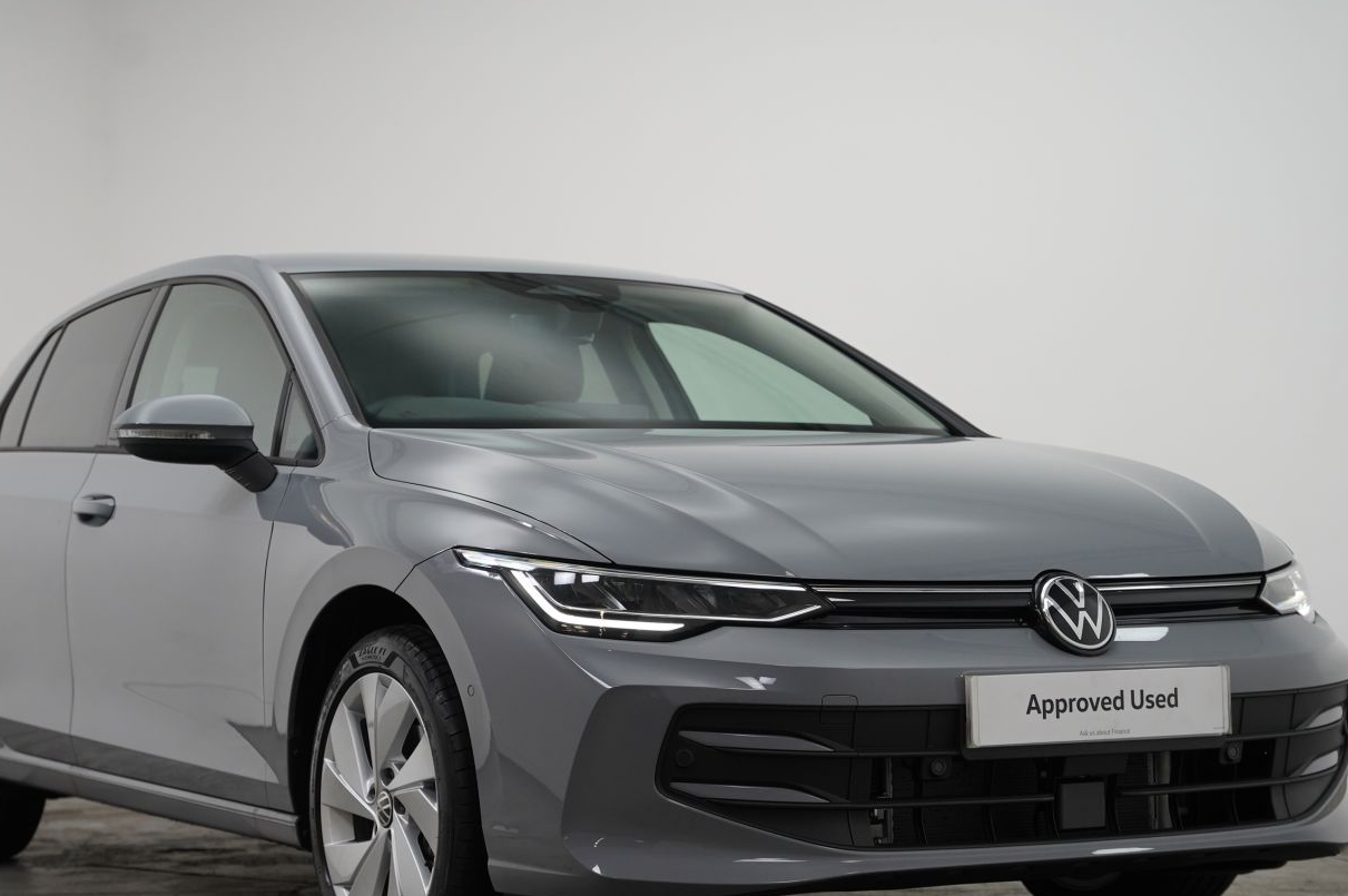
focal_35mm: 75
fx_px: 2803
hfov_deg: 27.0
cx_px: 599
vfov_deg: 18.1
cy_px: 549
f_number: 4
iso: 1000
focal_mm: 56.7
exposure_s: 1/160
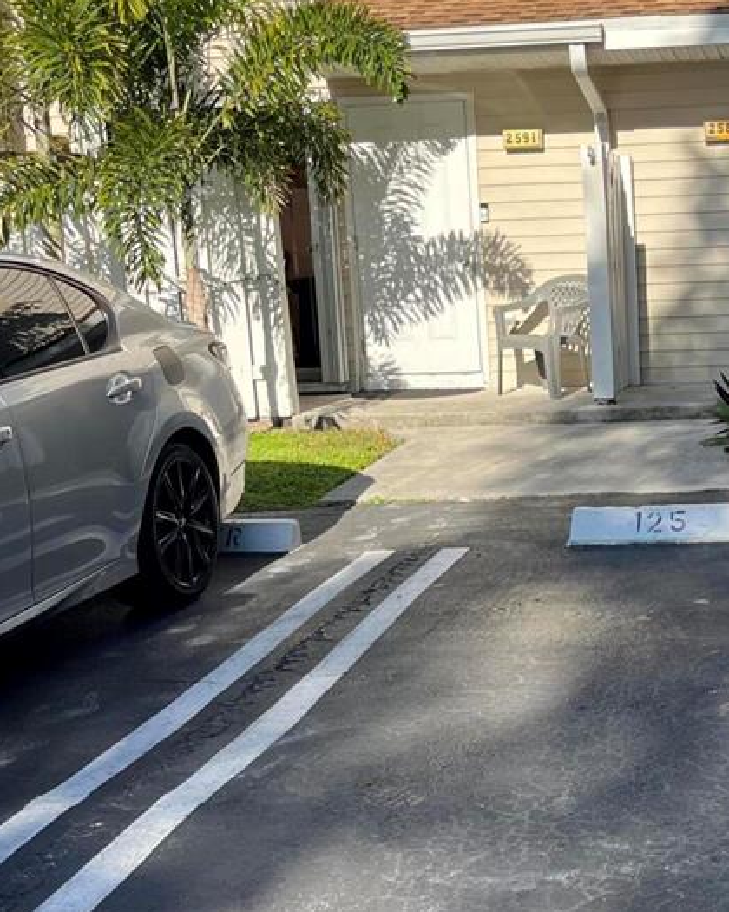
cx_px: 665
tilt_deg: -10.4
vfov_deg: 32.5
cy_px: 504
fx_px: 1564
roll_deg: +2.1
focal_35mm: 58
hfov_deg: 25.4
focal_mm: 5.1
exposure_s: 1/1517
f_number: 1.6
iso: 50
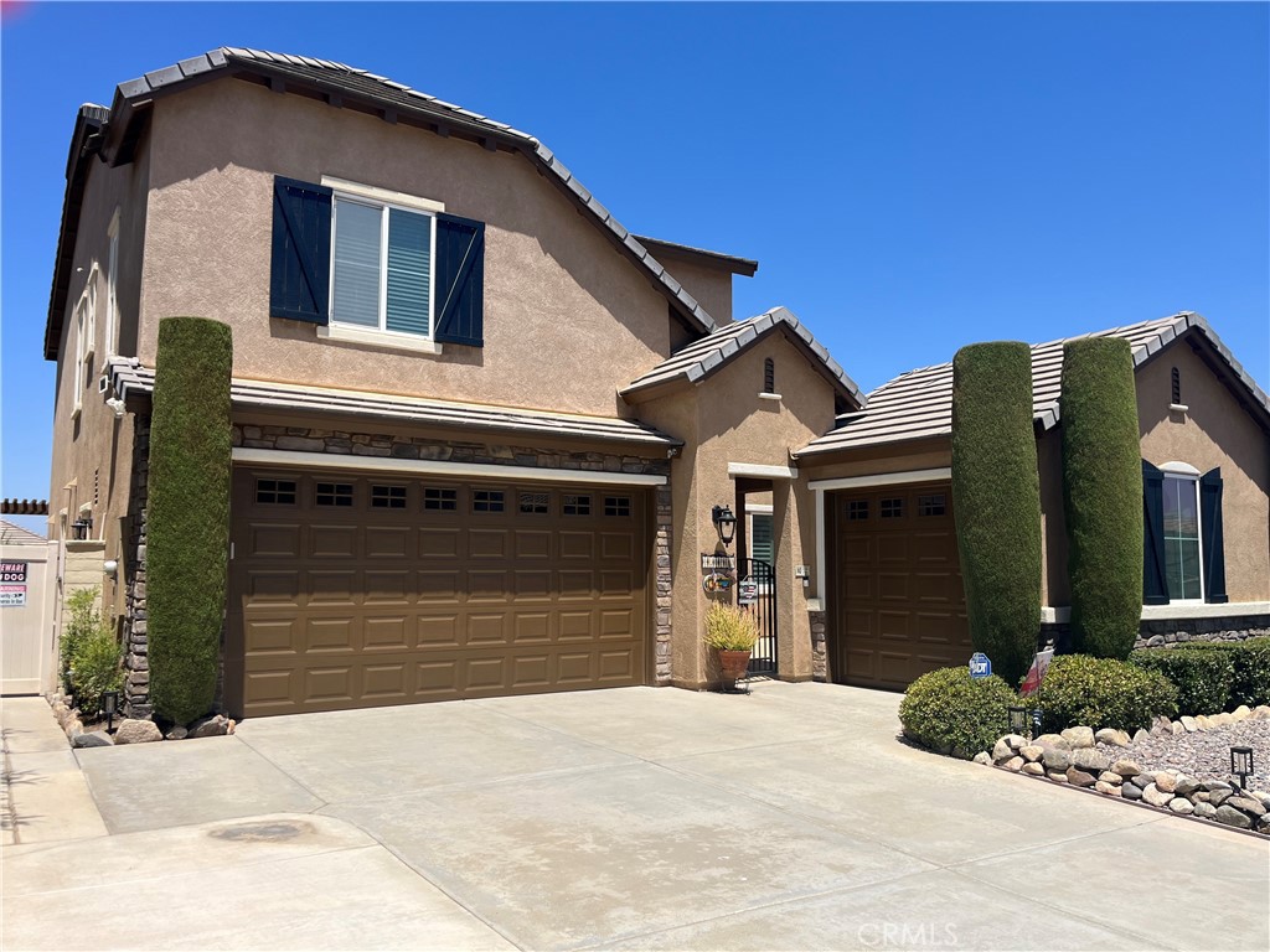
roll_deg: -0.3
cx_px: 635
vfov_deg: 53.1
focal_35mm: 26
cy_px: 476
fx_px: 954
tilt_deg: +5.6
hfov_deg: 67.3
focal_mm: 5.1
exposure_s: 1/3876
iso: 50
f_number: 1.6
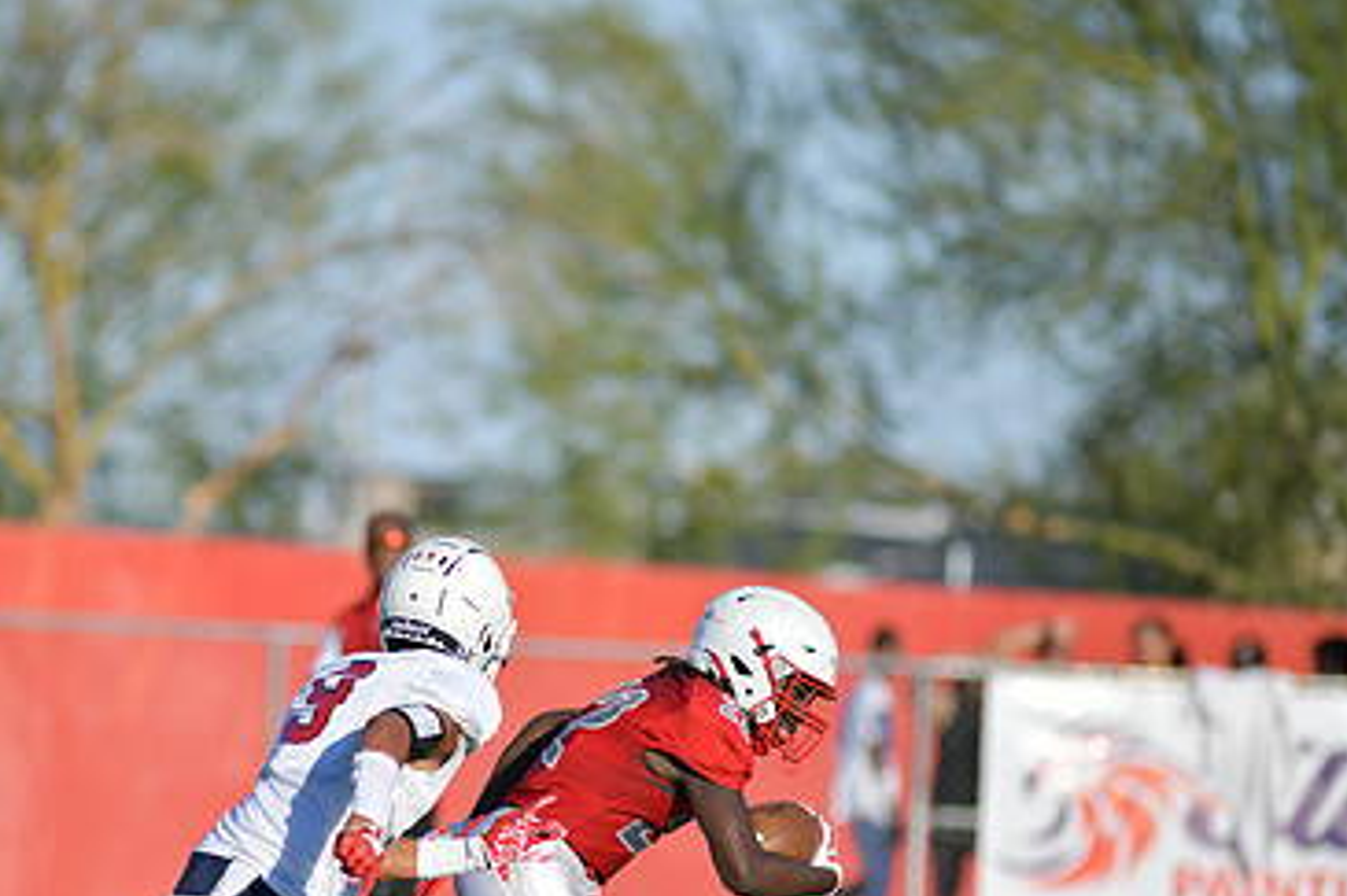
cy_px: 680
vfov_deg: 2.9
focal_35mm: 477
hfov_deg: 4.3
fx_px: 17839
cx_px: 299
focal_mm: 300
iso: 90
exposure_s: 1/2000
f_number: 3.5
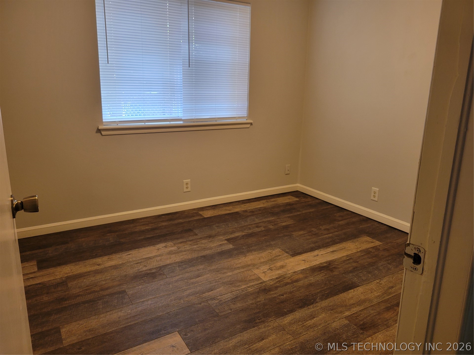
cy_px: 178
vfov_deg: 53.1
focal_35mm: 26
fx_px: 356
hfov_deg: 67.3
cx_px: 237
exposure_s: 1/60
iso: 200
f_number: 1.8
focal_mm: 5.4
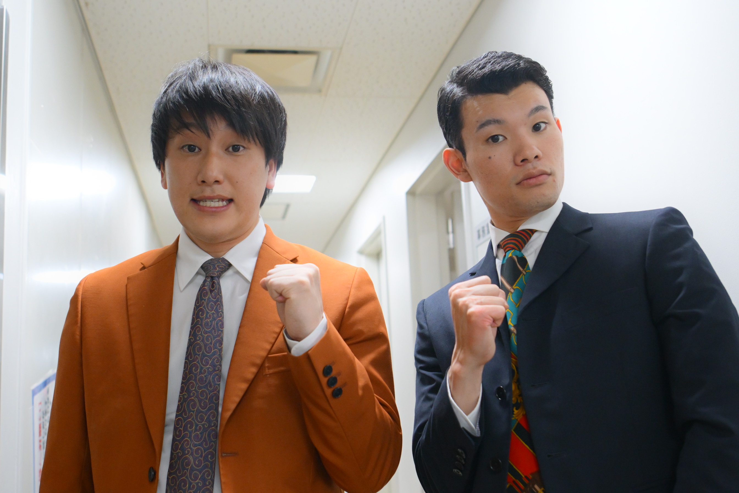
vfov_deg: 31.2
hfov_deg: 45.4
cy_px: 246
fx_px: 883
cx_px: 370
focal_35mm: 43
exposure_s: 1/125
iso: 2500
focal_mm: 29
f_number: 3.2
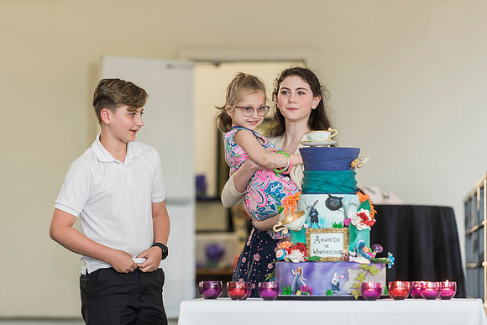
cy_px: 150
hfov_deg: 11.2
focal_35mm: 183
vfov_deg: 7.5
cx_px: 253
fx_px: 2482
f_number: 4
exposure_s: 1/160
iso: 1000
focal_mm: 170
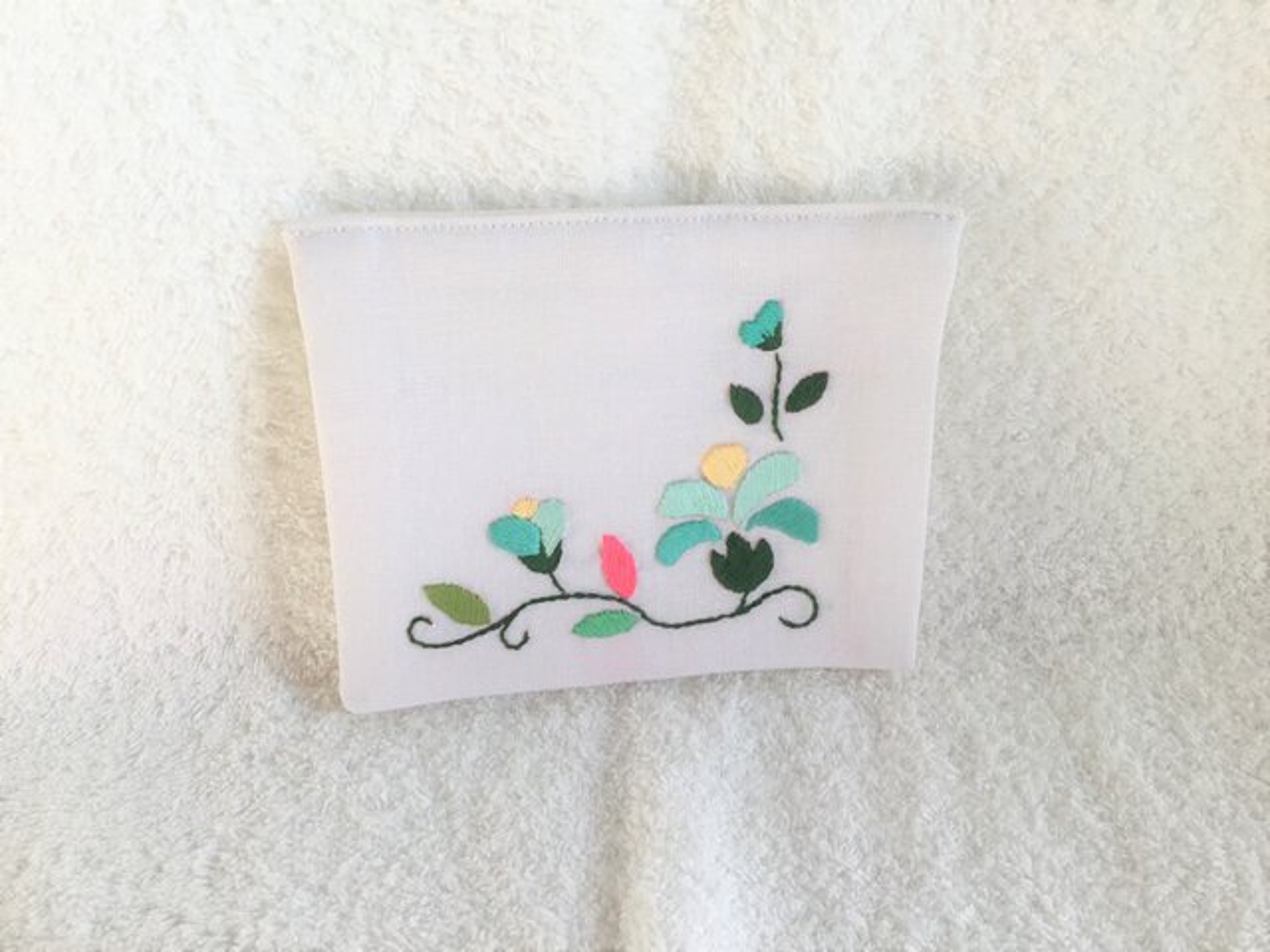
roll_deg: -1.0
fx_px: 1137
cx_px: 635
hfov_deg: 58.4
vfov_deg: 45.4
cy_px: 476
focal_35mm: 31
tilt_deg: -38.0
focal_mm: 3.3
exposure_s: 1/285
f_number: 2.4
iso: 25
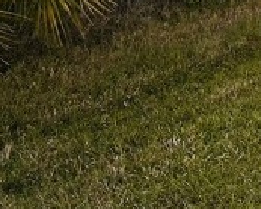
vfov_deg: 10.3
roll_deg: -1.0
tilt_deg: +2.2
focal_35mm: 139
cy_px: -188
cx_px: 664
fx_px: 1073
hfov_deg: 11.2
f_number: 1.78
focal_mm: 6.86
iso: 80
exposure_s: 1/549
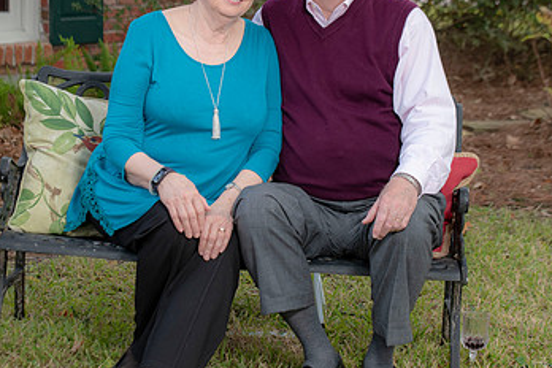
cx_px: 265
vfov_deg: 11.0
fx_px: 1917
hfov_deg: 16.4
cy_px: 159
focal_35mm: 125
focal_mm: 75
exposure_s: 1/250
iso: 320
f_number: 5
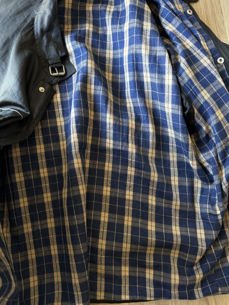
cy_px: 152
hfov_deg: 56.8
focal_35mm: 24
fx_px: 212
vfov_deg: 71.6
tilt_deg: -83.0
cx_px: 114
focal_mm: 6.76
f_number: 1.78
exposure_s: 1/106
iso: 200
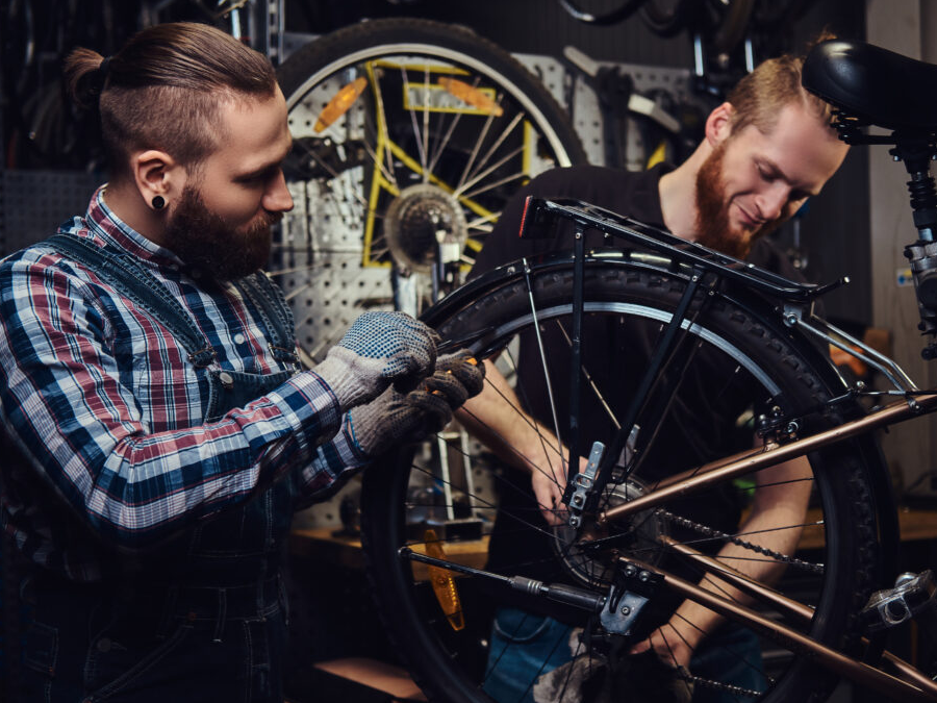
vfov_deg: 25.2
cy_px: 353
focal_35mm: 58
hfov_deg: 33.2
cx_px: 518
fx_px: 1570
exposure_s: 1/125
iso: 200
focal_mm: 35
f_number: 2
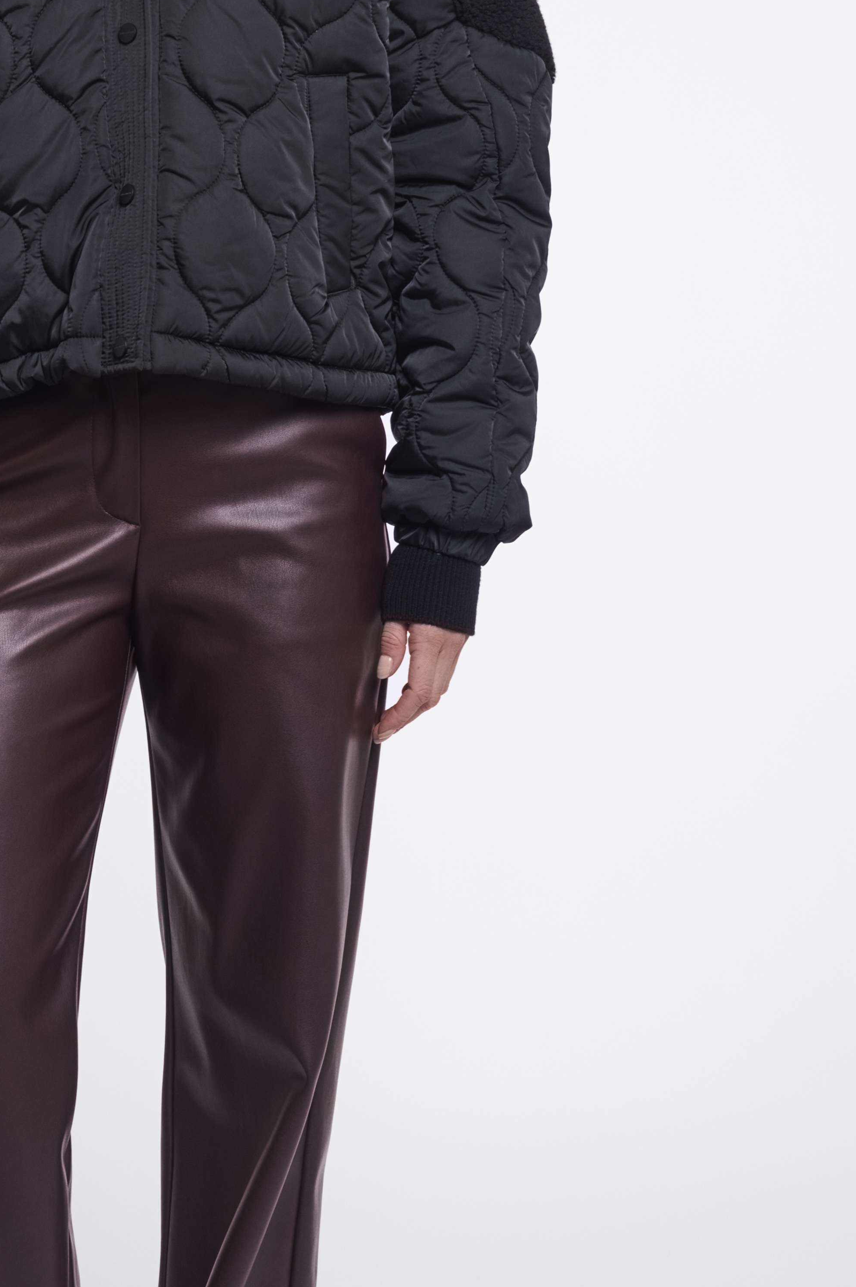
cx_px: 129
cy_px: 541
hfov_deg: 11.3
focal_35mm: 120
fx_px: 4287
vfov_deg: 17.1
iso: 125
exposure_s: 1/160
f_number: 8
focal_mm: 59
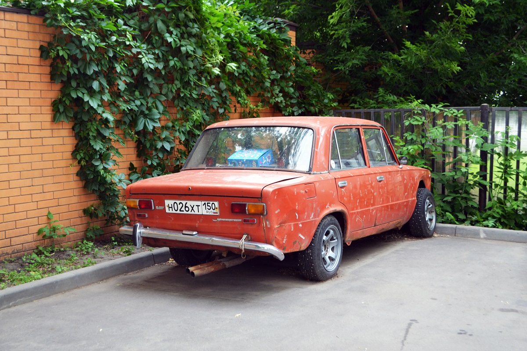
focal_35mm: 48
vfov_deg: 28.1
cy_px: 176
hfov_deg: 41.1
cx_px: 264
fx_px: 703
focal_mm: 32
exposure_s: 1/50
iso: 400
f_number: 4.8
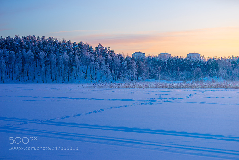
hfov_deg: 28.8
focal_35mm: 70
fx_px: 465
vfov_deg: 19.5
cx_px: 120
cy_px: 80
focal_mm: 70
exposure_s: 1/250
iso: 100
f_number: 3.5
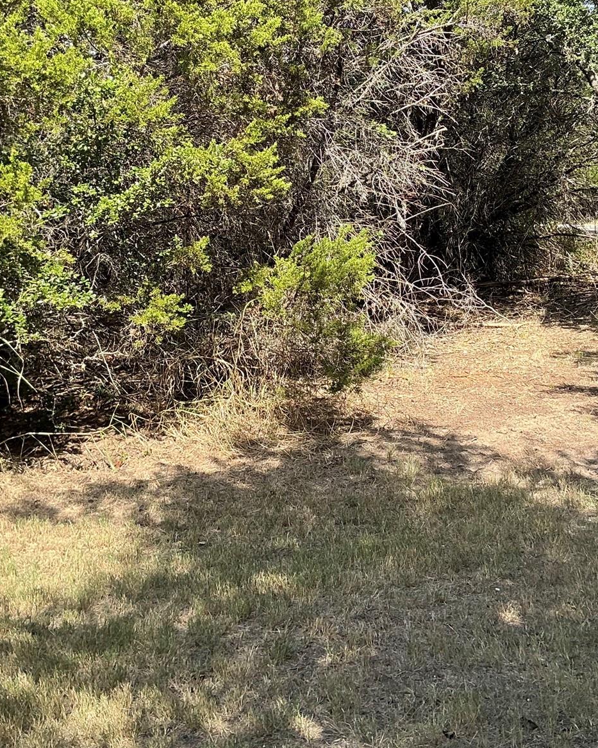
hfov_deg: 31.4
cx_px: 354
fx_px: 1062
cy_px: 256
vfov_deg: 38.4
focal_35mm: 48
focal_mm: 3
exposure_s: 1/482
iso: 25
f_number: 1.8
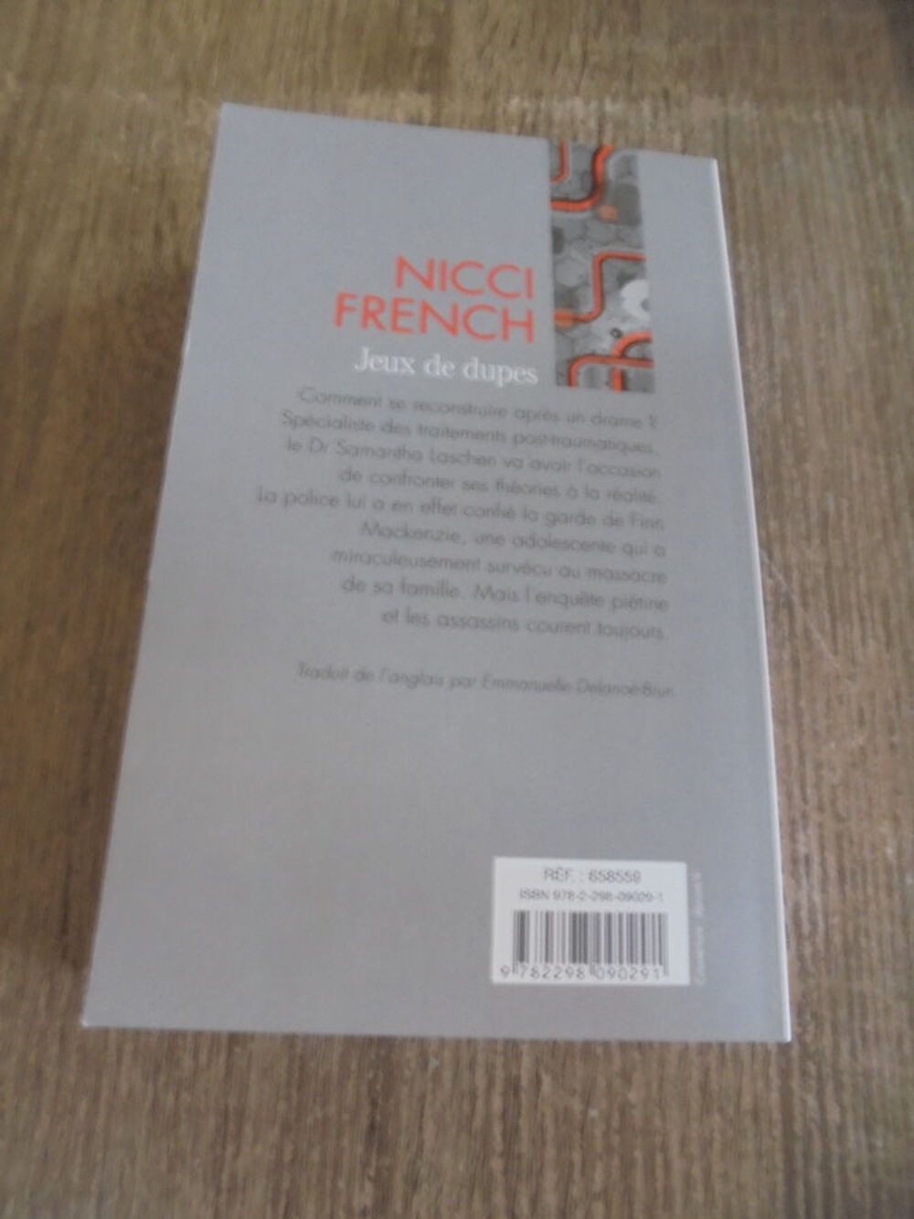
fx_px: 915
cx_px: 457
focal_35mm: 26
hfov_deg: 53.1
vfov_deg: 67.3
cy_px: 610
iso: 400
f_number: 3.5
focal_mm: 4.6
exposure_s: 1/5
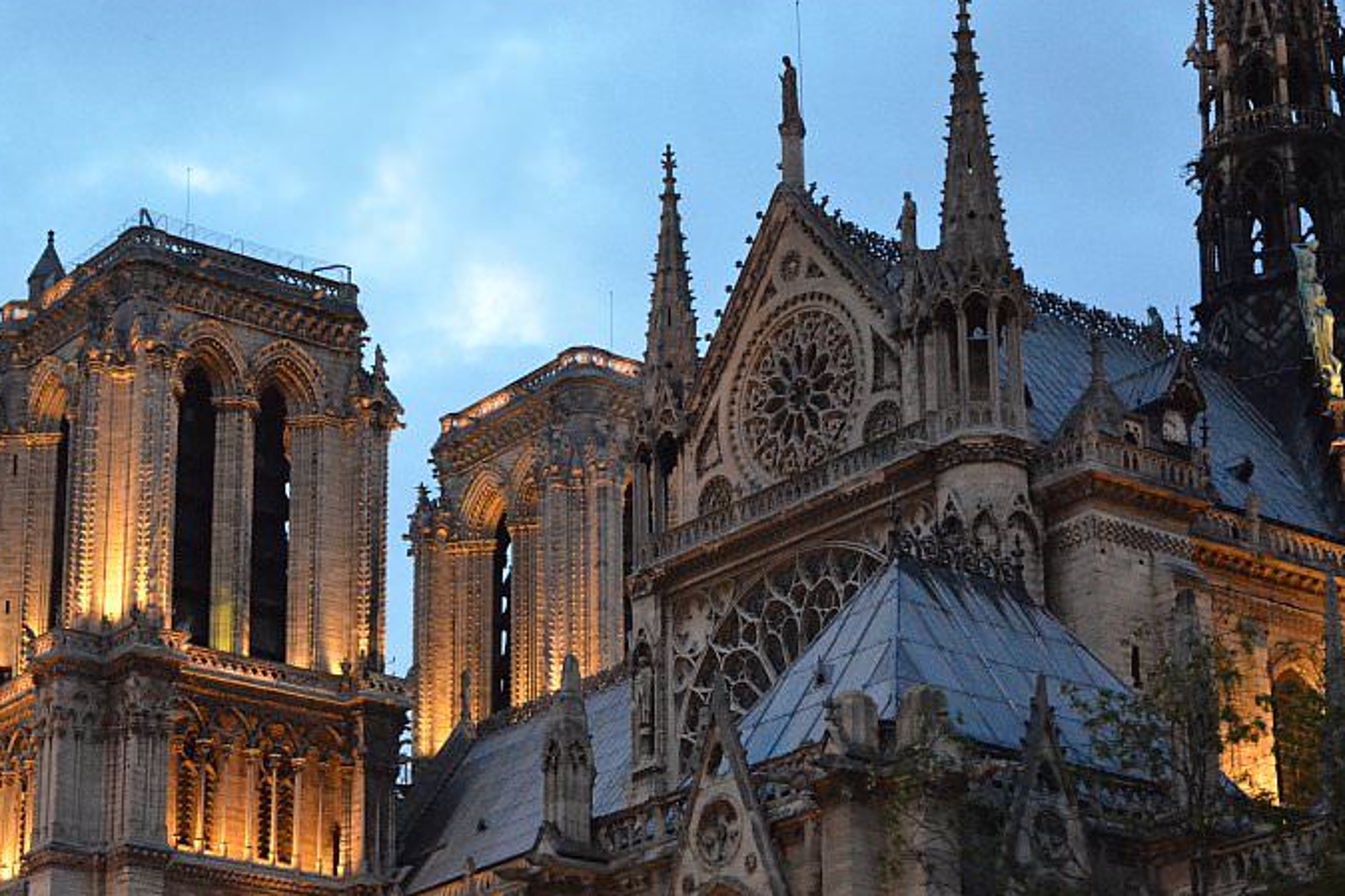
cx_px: 585
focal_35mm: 92
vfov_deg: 14.8
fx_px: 3436
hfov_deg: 22.1
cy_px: 569
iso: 6400
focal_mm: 46
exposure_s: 1/50
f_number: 5
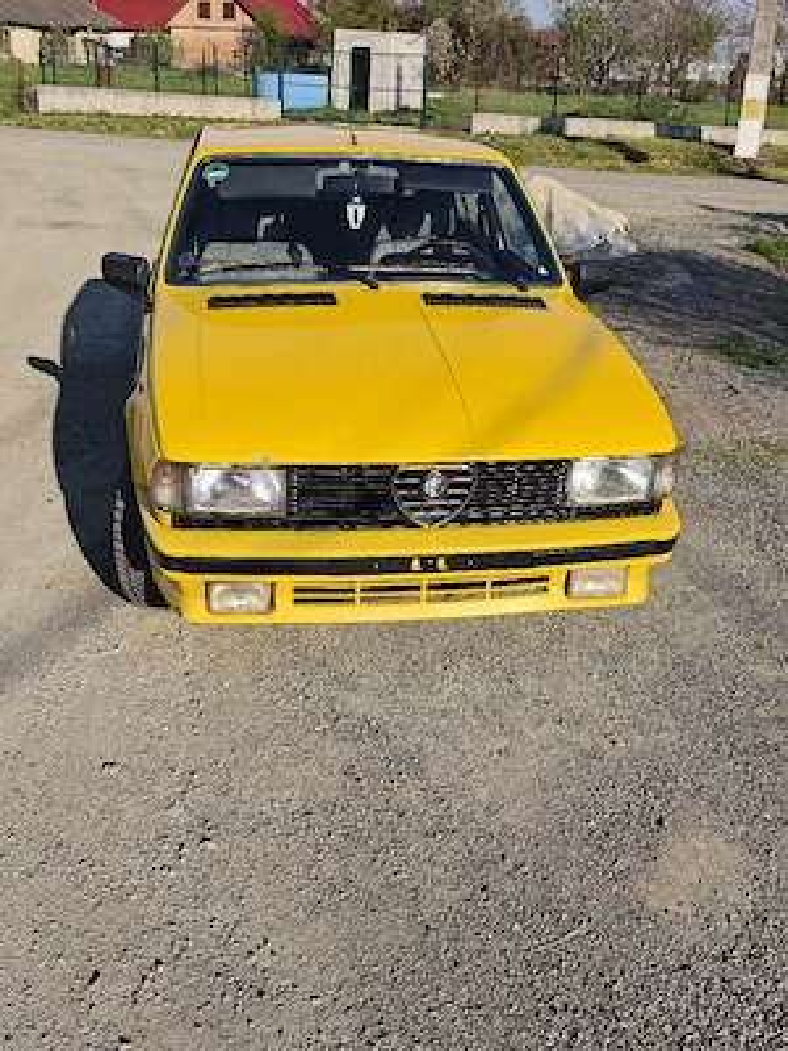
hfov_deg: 40.7
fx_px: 1062
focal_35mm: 35
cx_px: 394
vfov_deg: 52.6
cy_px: 526
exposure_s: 1/1250
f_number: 1.65
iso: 50
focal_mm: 6.18
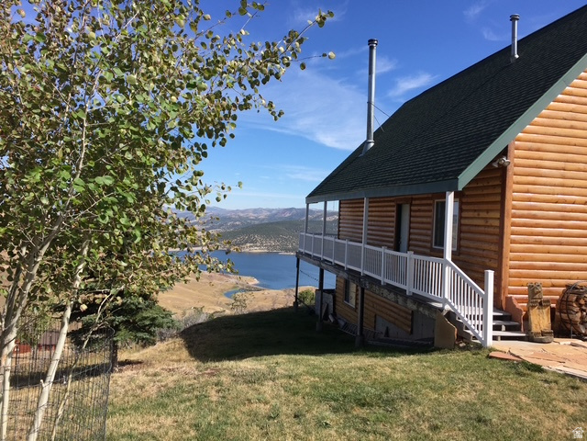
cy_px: 220
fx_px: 492
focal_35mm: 29
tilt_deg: +1.5
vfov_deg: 48.2
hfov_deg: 61.7
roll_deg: -3.3
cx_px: 294
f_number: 2.2
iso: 32
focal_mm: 4.15
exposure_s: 1/1799
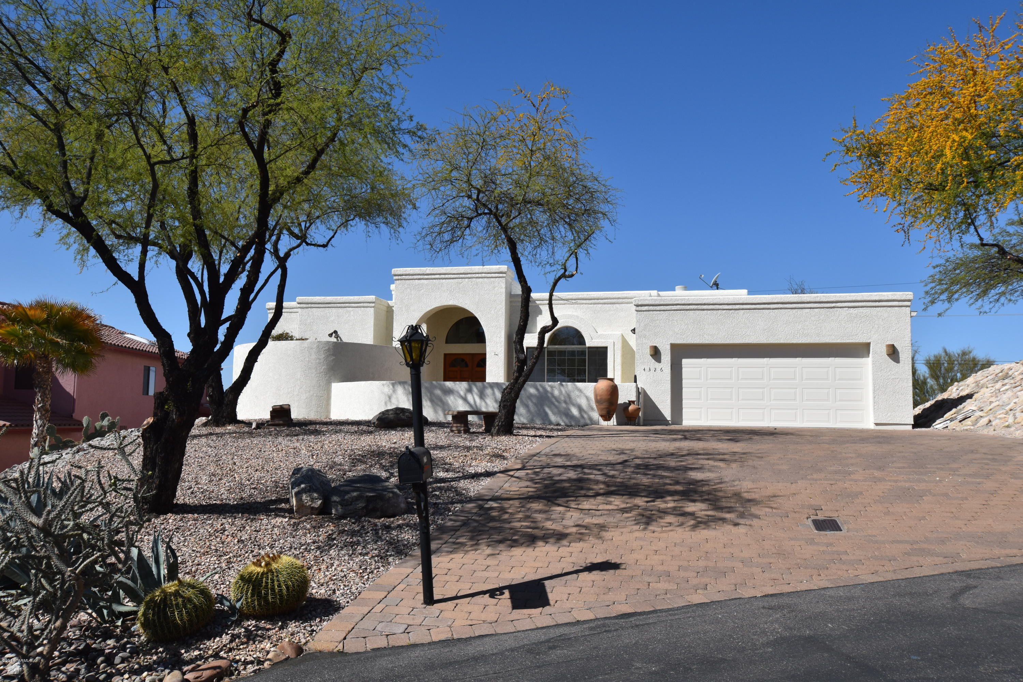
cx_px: 512
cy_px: 341
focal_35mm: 28
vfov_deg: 45.7
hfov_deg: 64.6
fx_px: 810
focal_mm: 19
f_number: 10
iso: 200
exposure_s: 1/400
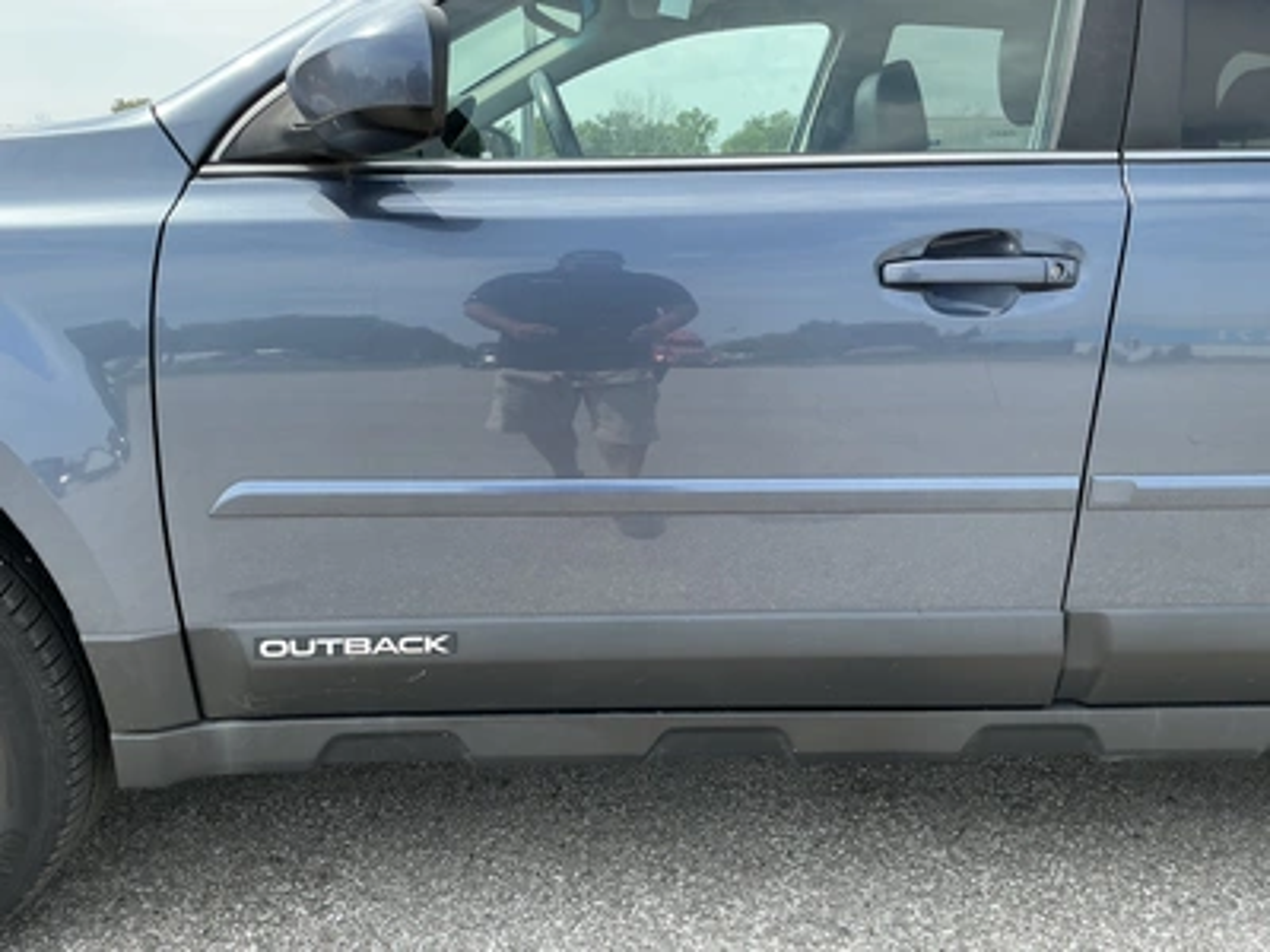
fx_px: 1027
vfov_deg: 49.7
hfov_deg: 63.4
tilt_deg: -13.9
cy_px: 476
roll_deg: -2.3
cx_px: 635
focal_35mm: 28
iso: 25
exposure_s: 1/482
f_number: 1.8
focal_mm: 3
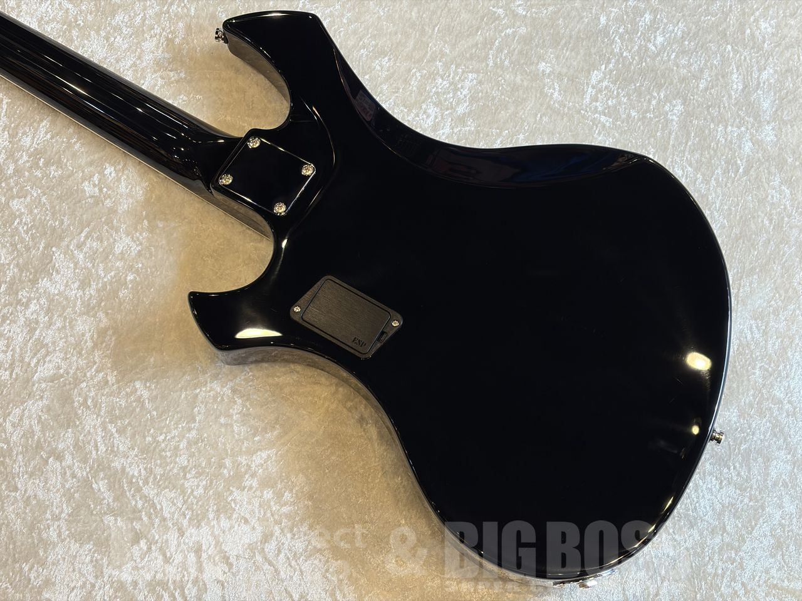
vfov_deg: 28.0
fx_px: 1205
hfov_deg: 36.8
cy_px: 300
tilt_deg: -71.8
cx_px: 401
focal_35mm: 52
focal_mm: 5.96
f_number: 1.6
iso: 32
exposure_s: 1/60
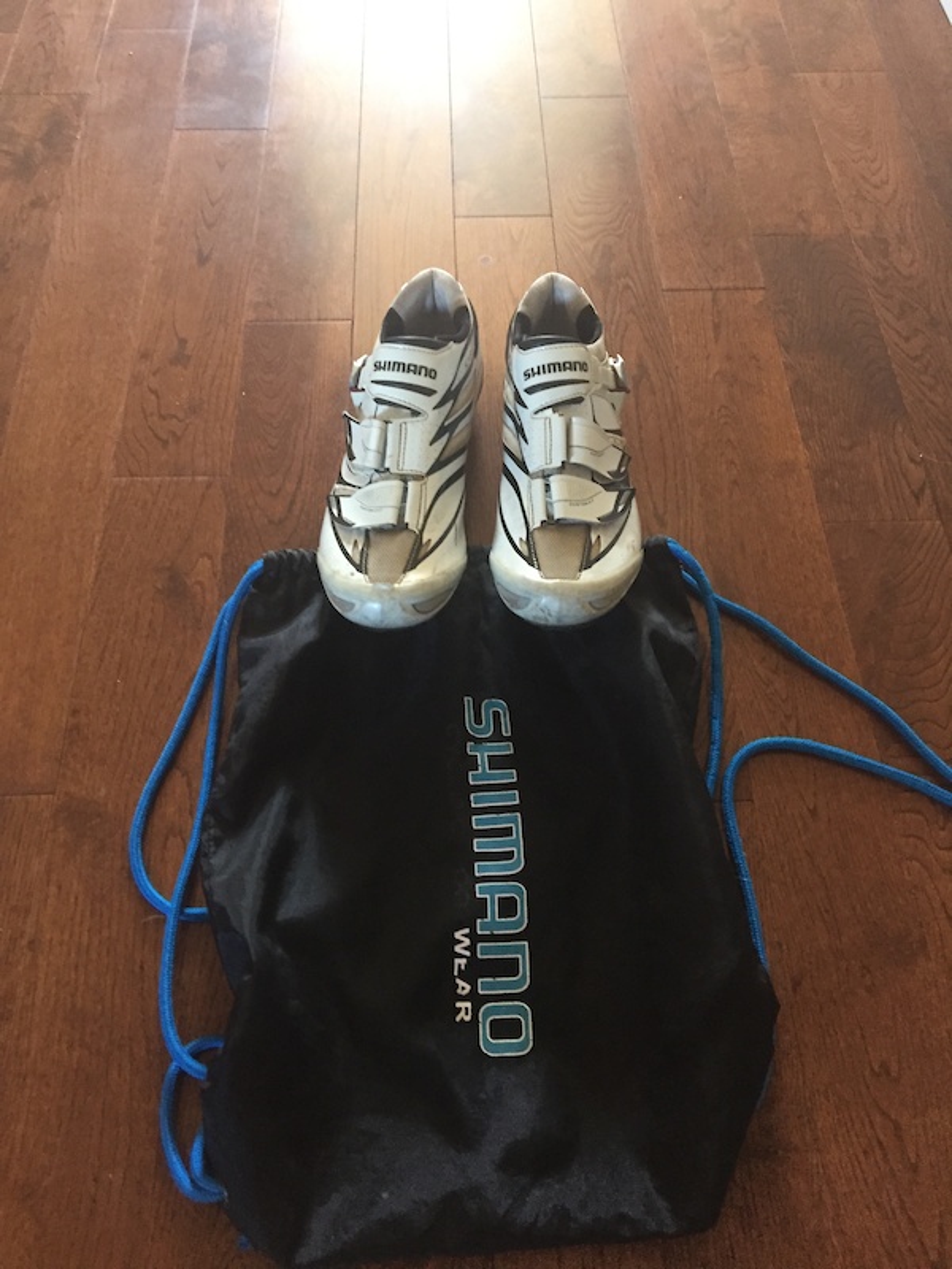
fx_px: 1063
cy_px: 634
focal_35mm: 29
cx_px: 476
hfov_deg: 48.2
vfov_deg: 61.7
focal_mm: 4.15
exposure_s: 1/15
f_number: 2.2
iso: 250
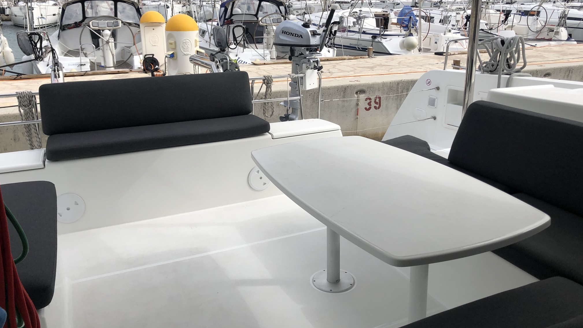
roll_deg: -0.2
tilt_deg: -14.2
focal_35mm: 31
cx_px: 291
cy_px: 121
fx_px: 479
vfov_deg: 37.5
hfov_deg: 62.6
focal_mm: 3.99
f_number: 1.8
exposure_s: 1/1656
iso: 20
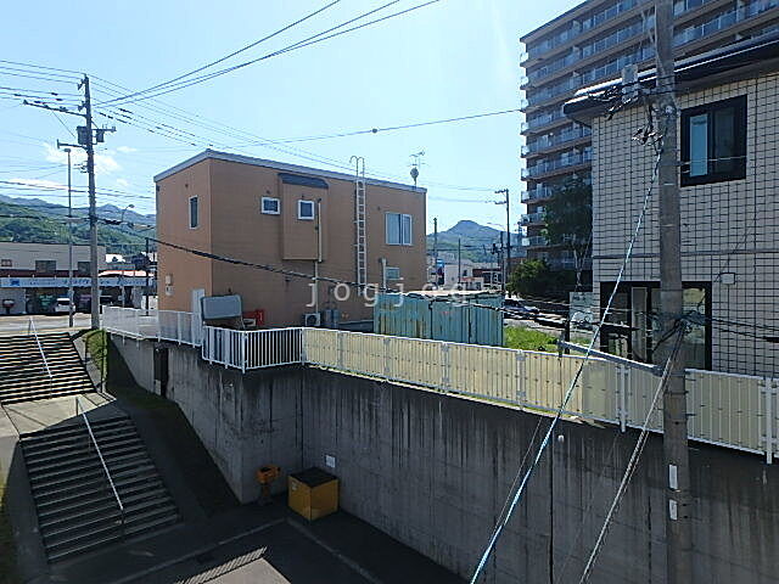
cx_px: 390
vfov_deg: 63.4
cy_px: 292
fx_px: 473
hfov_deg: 79.0
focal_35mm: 21
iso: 125
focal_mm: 3.7
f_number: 6
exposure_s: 1/500
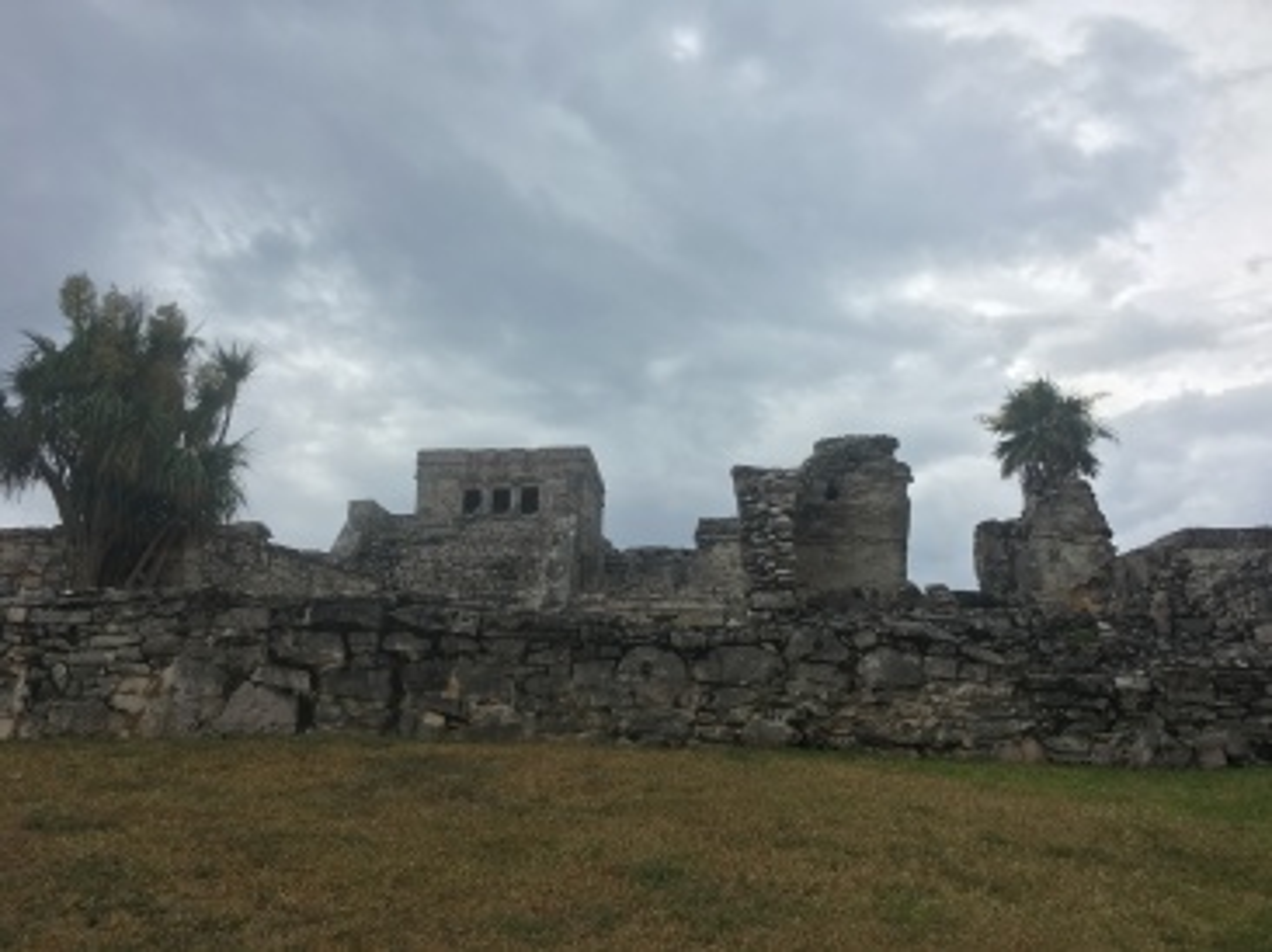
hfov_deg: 61.7
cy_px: 476
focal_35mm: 29
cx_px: 636
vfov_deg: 48.2
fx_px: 1065
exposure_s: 1/1083
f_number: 2.2
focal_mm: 4.15
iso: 25
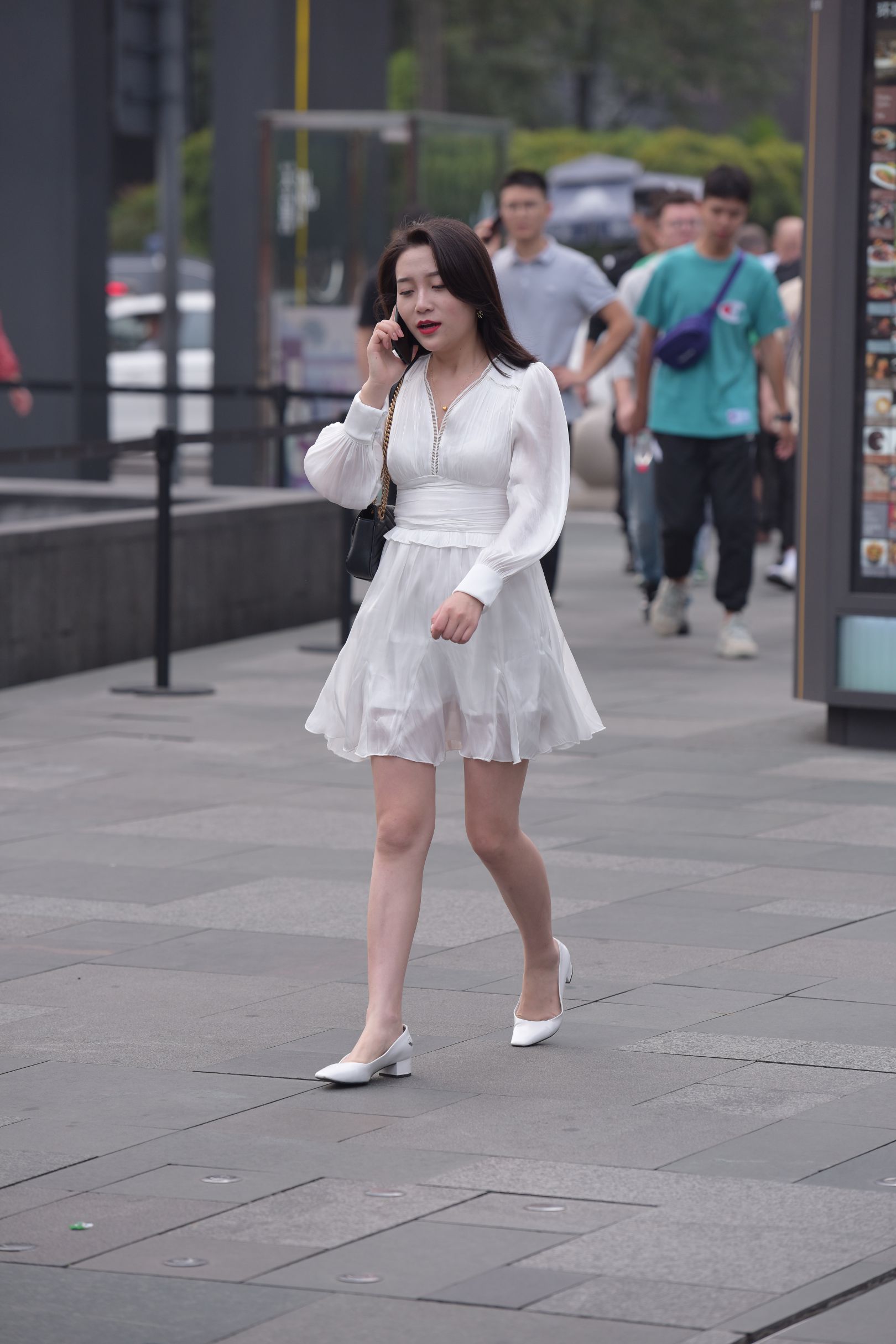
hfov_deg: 8.9
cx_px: 448
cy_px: 672
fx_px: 5783
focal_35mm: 155
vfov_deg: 13.2
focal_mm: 155
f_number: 4
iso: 320
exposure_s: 1/800
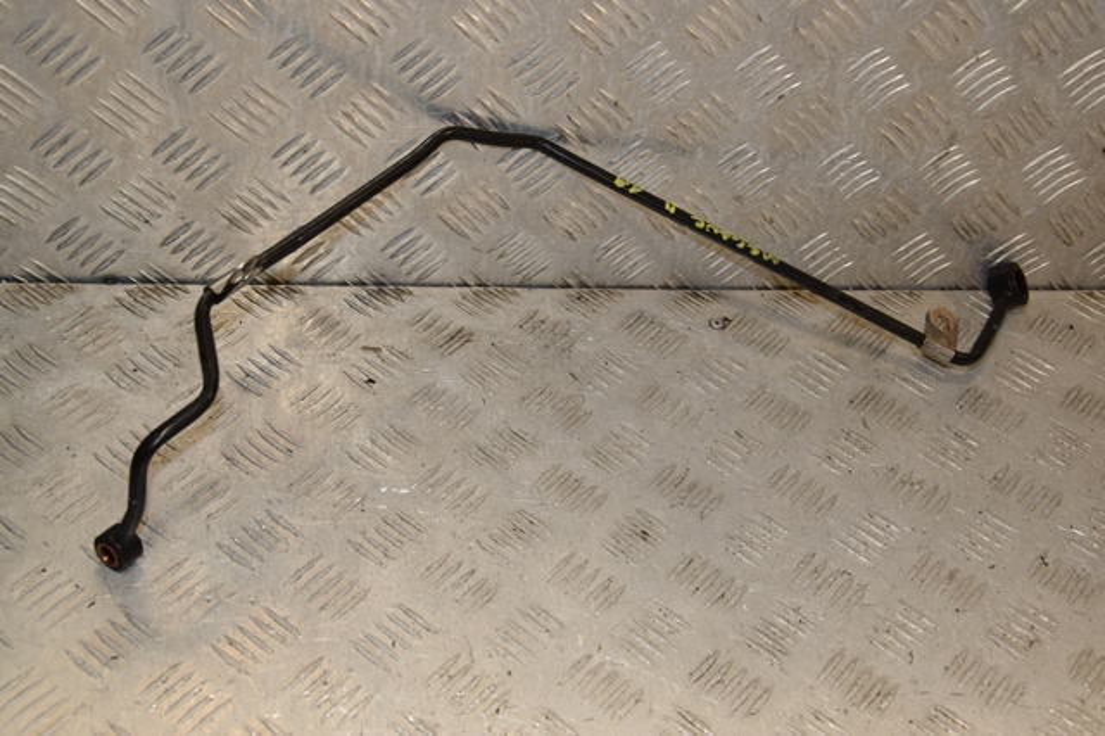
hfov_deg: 37.9
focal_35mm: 52
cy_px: 368
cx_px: 552
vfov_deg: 25.7
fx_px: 1611
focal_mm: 35
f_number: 8
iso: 800
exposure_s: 1/200
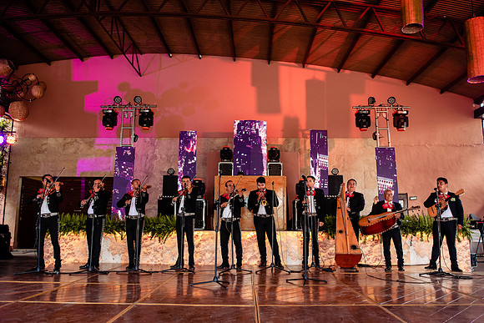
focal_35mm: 26
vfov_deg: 49.0
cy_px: 174
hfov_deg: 68.7
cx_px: 242
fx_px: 354
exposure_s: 1/100
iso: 1250
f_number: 2.8
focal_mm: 24
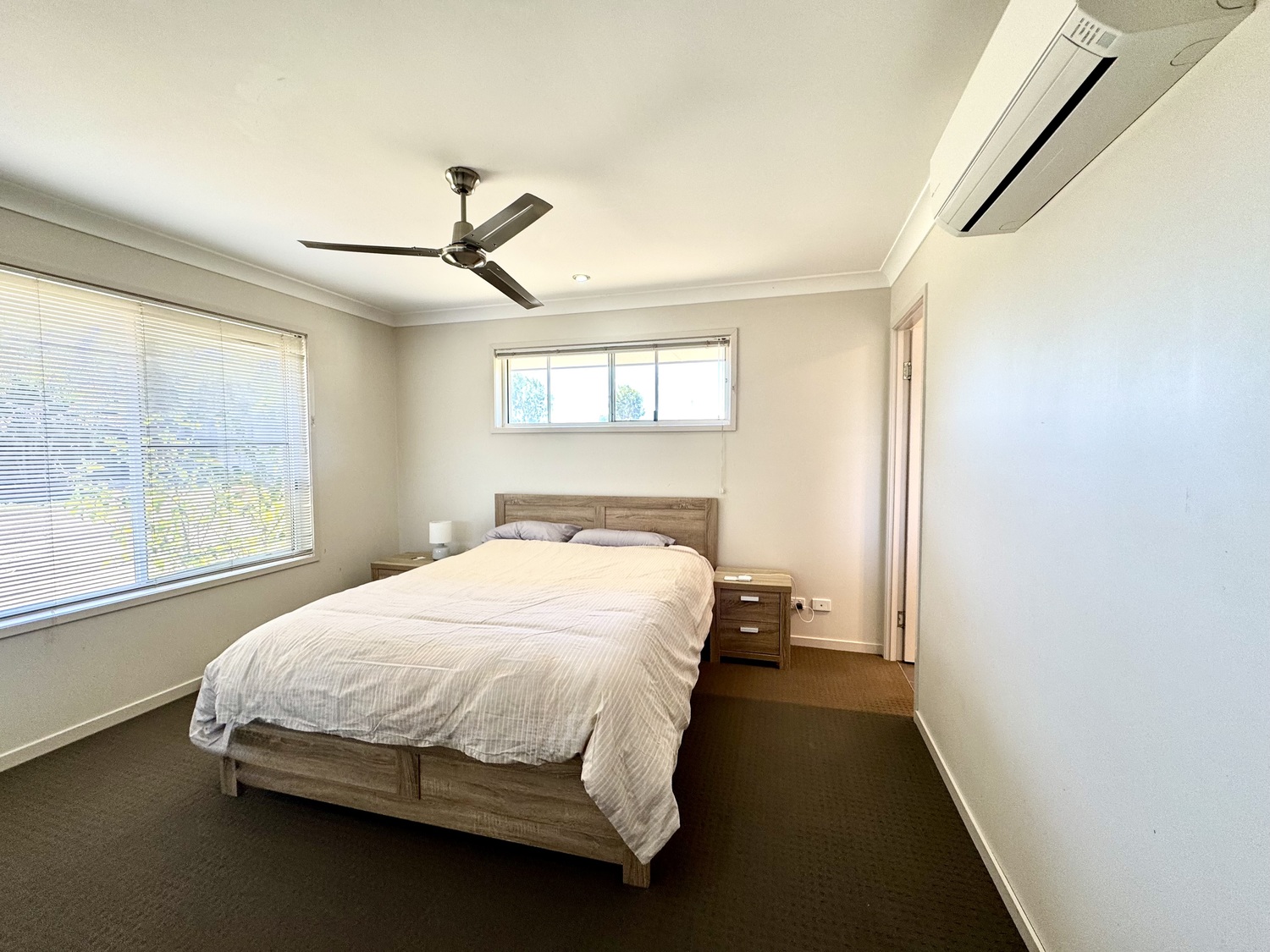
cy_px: 476
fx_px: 514
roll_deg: +1.0
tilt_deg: -3.3
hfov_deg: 102.1
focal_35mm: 14
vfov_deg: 85.7
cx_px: 635
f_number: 2.2
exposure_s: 1/99
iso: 80
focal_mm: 2.22
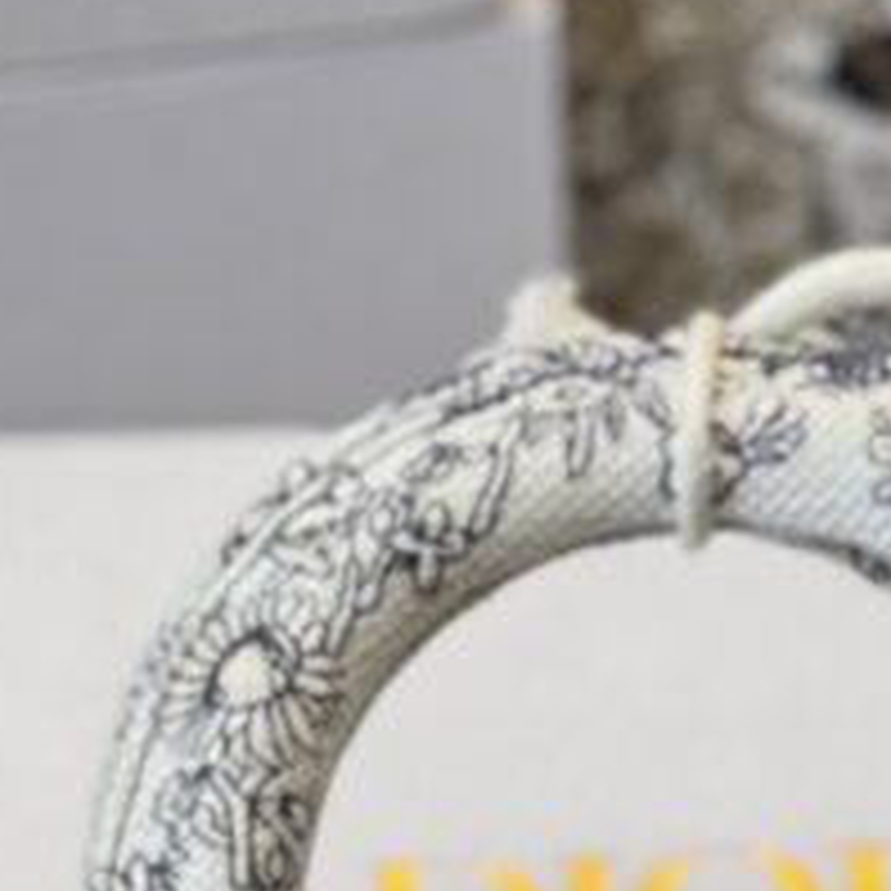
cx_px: 616
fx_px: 6377
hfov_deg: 8.0
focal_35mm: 219
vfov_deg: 7.8
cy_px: 1377
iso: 250
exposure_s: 1/50
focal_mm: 6.76
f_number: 1.78
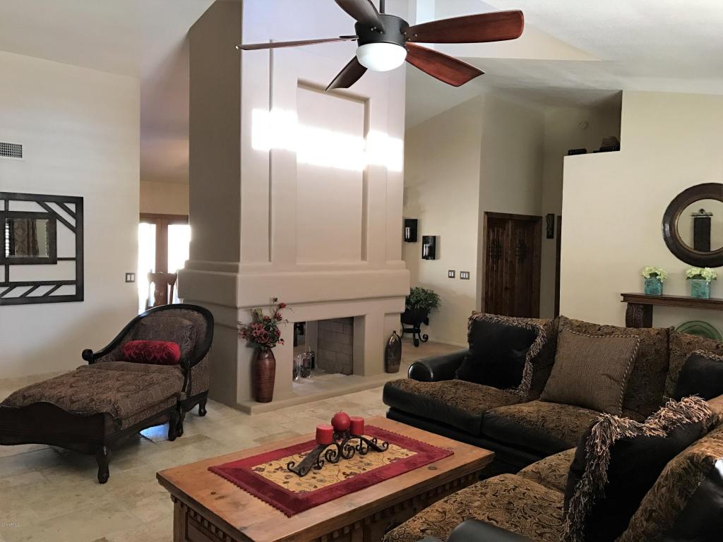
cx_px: 362
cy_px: 271
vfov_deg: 49.7
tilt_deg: -4.3
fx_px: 585
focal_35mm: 28
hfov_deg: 63.4
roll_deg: -0.2
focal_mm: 3.99
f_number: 1.8
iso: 50
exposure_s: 1/15
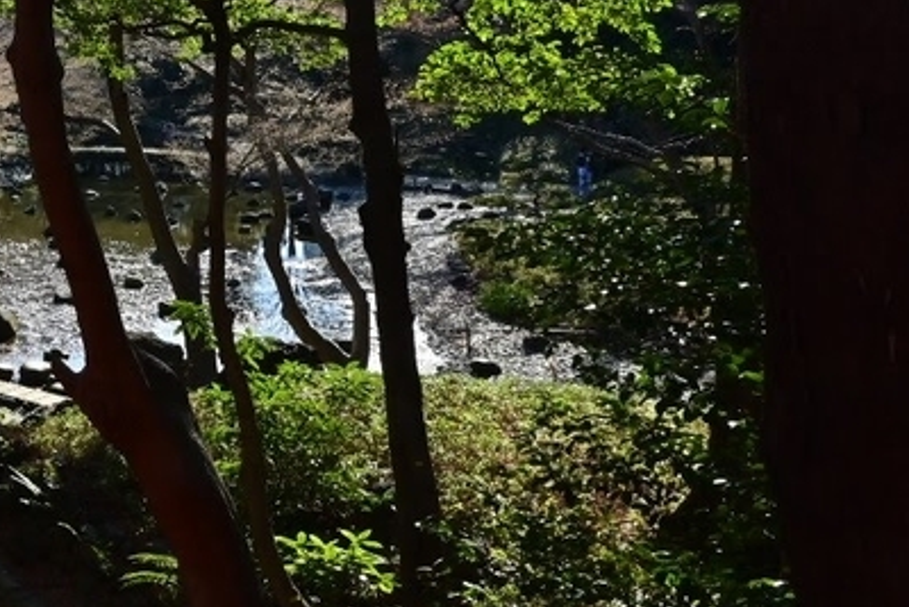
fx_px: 1061
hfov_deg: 35.2
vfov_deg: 30.9
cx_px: -216
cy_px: 100
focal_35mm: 42
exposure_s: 1/125
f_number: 16
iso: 250
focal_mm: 14
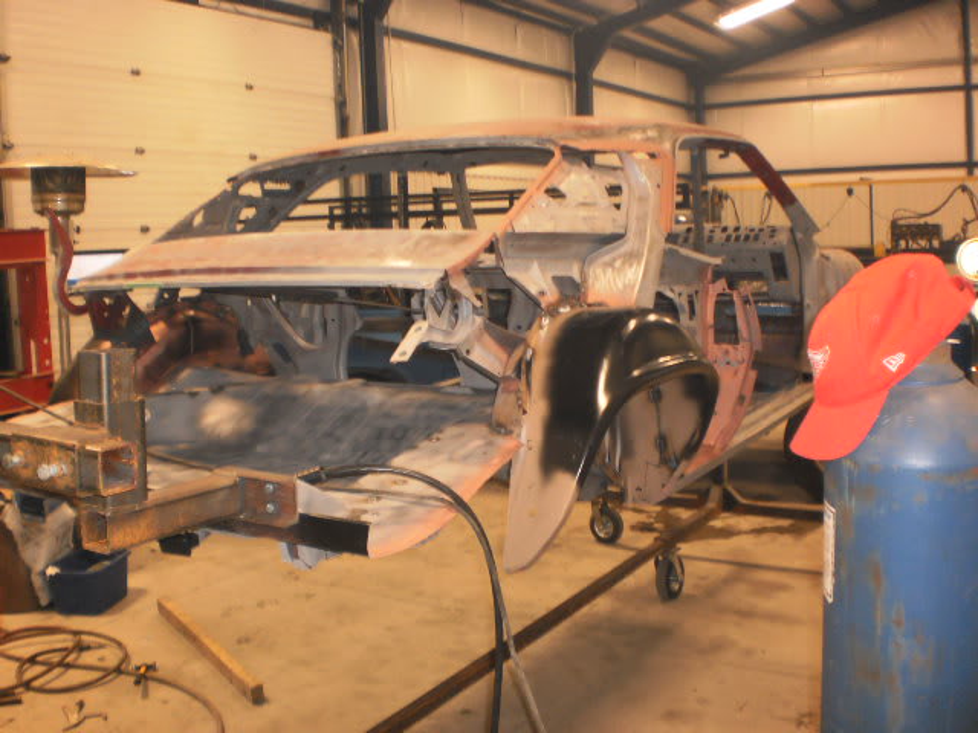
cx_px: 489
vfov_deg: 39.7
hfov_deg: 51.4
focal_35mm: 36
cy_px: 366
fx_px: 1017
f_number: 3.1
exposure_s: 1/30
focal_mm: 6.3
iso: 200
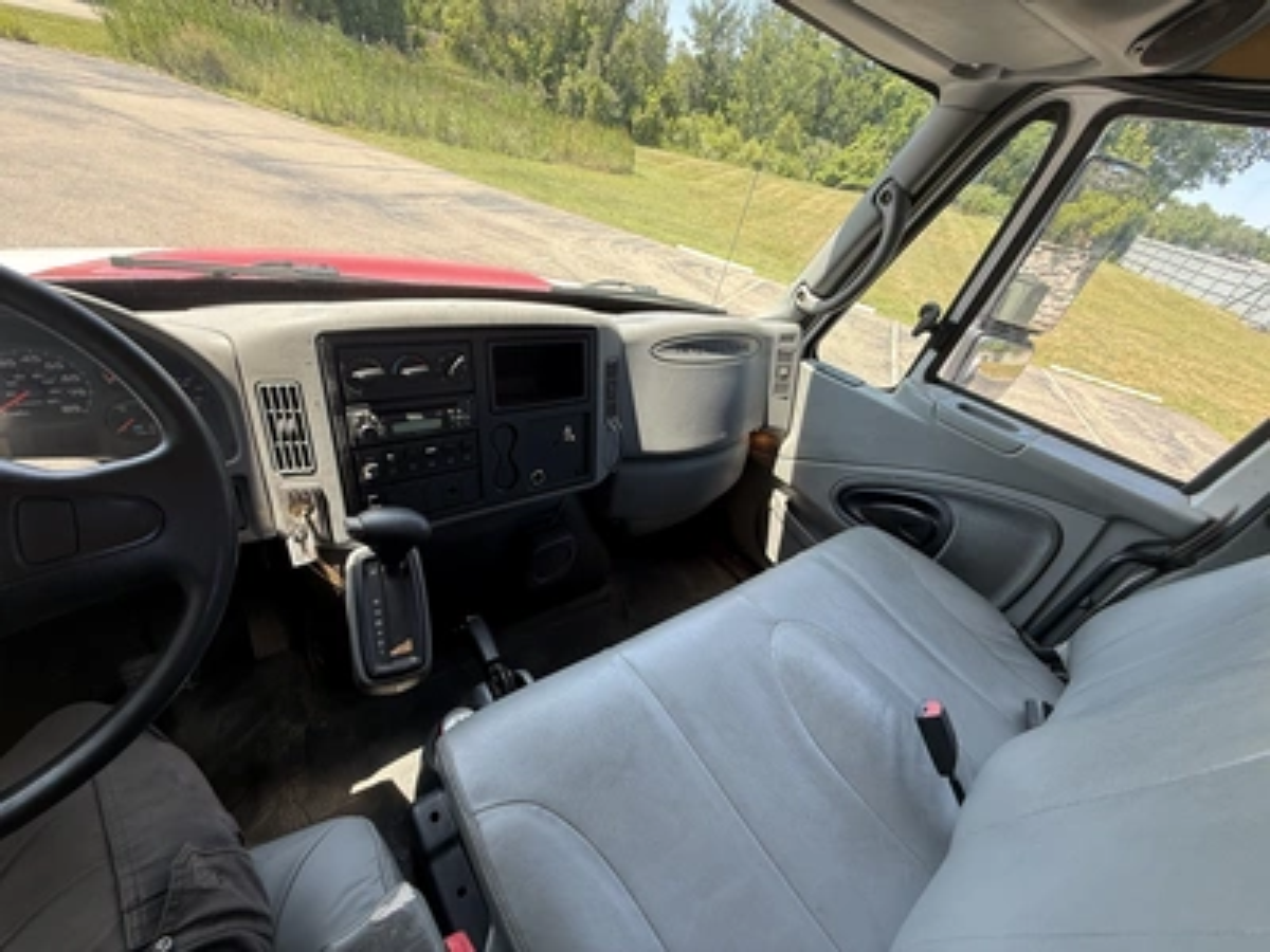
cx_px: 635
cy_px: 476
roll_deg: -15.4
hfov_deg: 102.1
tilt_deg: -34.5
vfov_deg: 85.7
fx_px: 514
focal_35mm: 14
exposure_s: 1/106
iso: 64
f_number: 2.2
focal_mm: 2.22
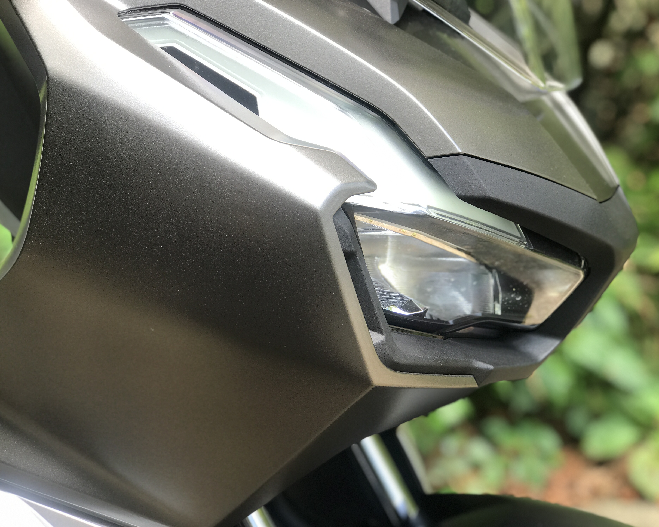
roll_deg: +4.5
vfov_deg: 25.4
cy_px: 262
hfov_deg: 31.4
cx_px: 310
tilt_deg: -12.1
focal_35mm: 60
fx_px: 1170
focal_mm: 6.6
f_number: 2.8
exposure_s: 1/120
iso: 25
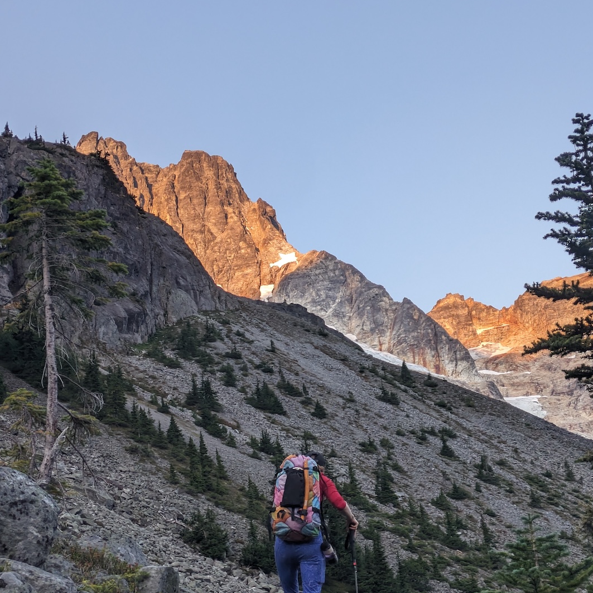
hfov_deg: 28.2
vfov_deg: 28.1
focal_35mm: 61
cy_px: 321
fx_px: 1182
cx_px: 297
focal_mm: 5.43
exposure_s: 1/288
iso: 43
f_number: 1.89
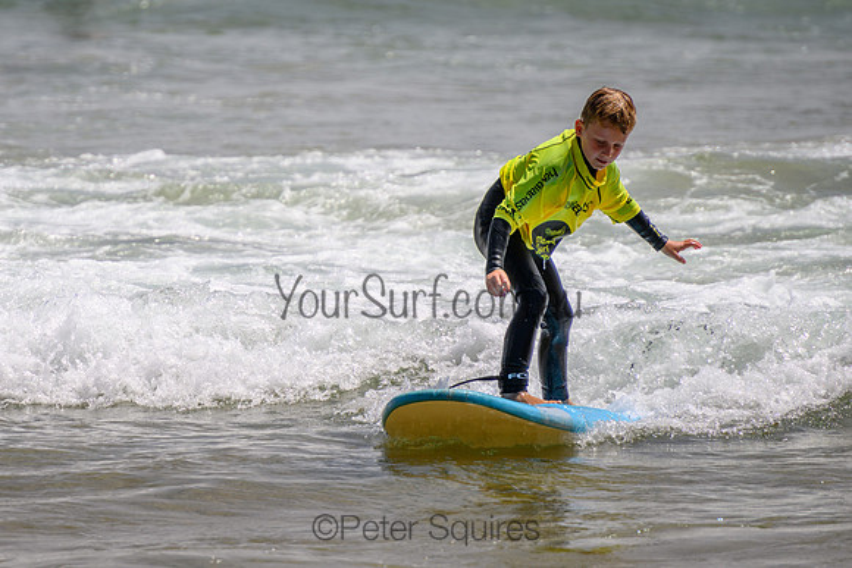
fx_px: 13016
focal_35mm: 550
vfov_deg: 2.5
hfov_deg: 3.7
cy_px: 178
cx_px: 266
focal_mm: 400
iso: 125
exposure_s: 1/2000
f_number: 5.6
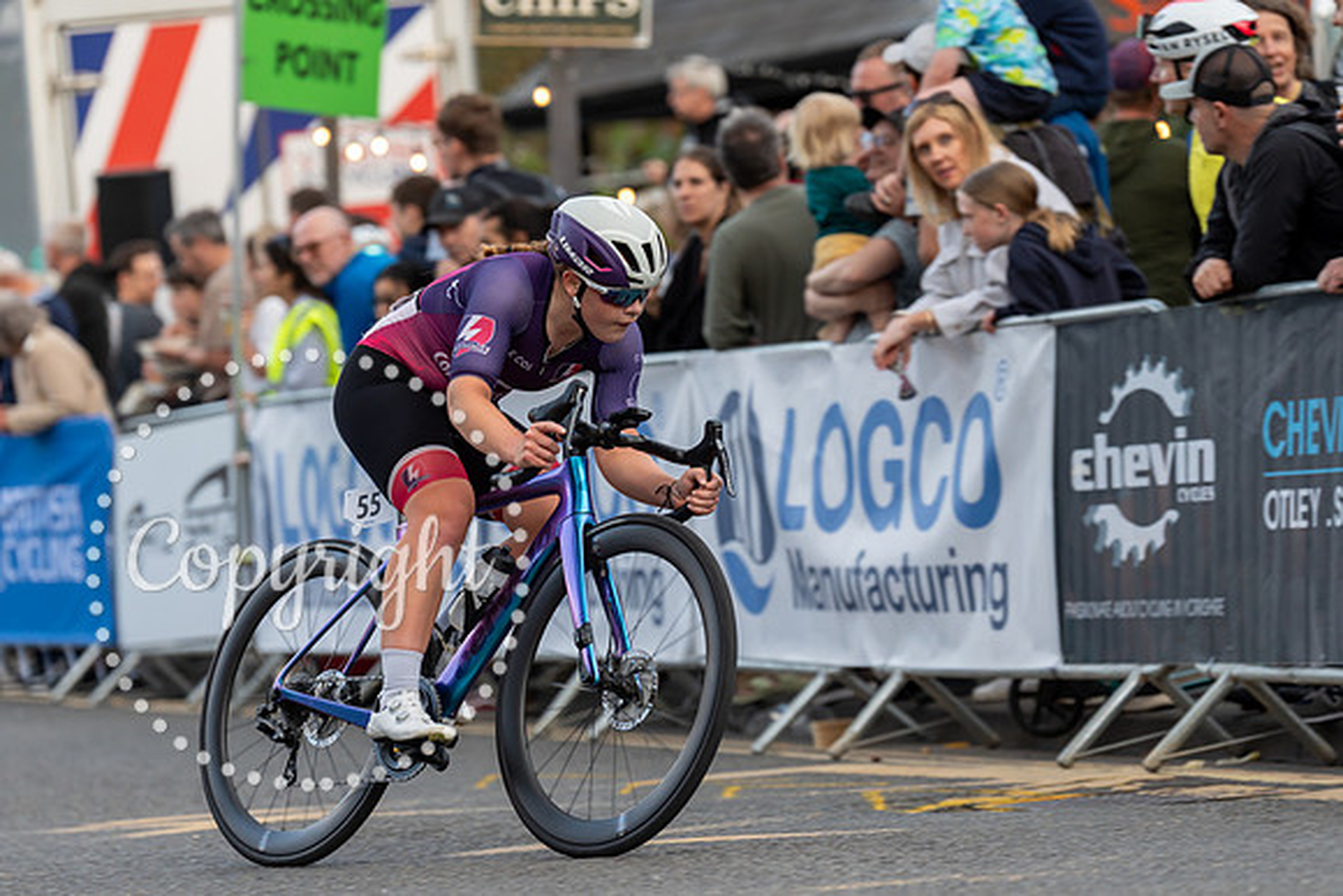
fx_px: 6975
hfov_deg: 11.0
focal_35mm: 187
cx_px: 672
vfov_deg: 7.4
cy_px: 448
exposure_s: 1/800
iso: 500
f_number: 3.2
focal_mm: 158
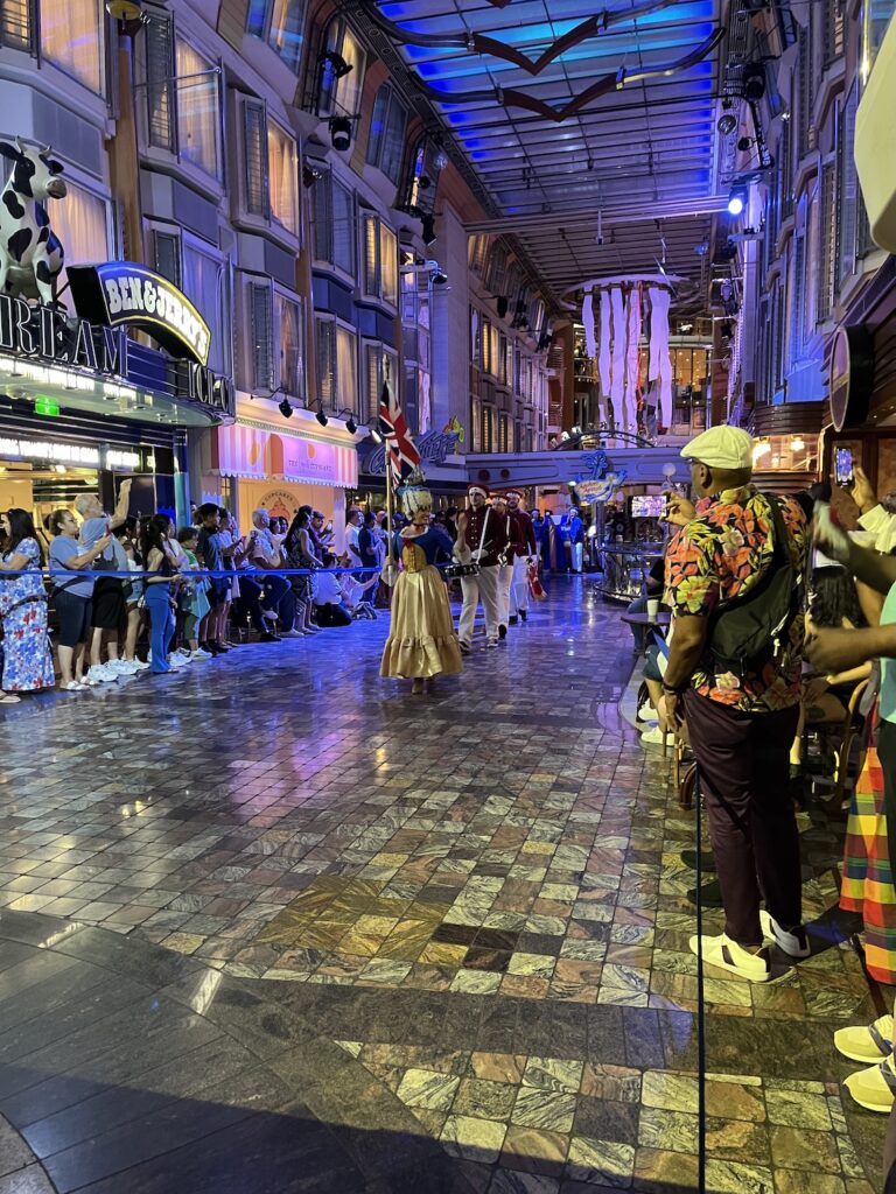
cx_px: 448
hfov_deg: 53.1
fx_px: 897
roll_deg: +1.1
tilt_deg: -5.1
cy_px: 597
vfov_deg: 67.3
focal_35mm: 26
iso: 400
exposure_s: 1/33
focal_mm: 5.1
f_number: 1.6
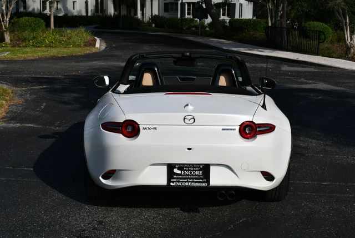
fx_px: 572
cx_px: 178
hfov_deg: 34.5
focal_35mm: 58
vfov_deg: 23.4
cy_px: 119
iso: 100
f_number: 10
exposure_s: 1/400
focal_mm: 29
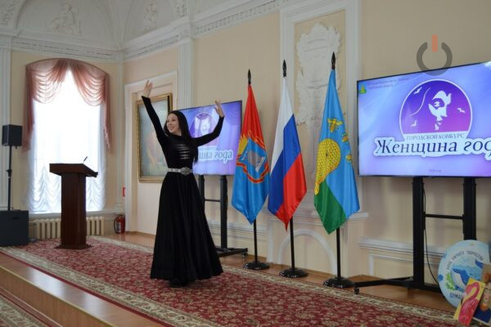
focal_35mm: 39
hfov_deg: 49.6
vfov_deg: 34.2
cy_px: 164
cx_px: 246
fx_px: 532
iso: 250
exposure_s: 1/40
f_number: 4
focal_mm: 26
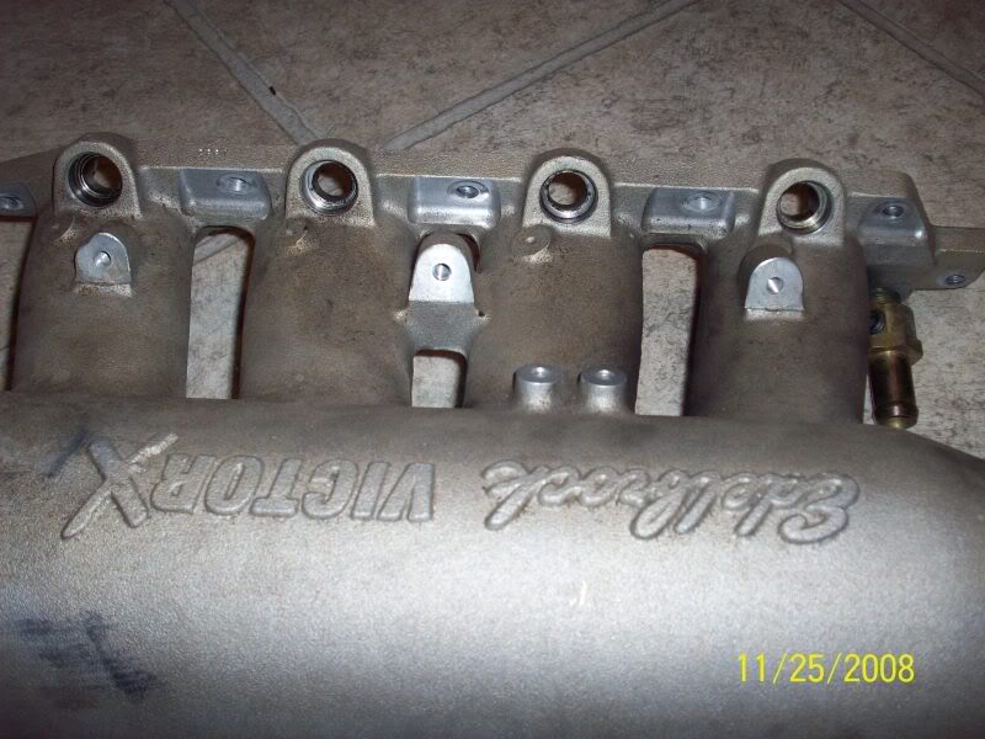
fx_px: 1053
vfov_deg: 38.7
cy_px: 370
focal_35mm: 37
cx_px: 492
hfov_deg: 50.1
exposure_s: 1/64
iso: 80
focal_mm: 6.2
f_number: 2.8
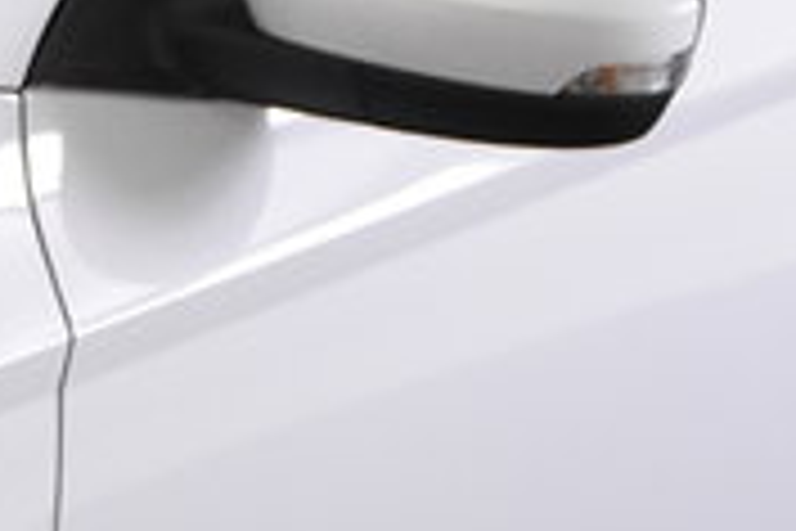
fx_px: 5284
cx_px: -679
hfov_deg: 8.3
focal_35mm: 239
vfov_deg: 5.7
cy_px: 326
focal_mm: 22
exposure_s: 1/80
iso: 1600
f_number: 4
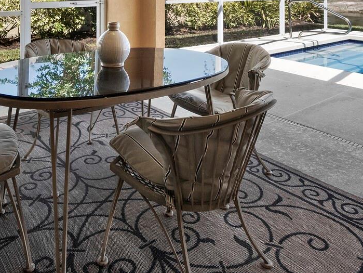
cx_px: 148
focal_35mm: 32
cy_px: -17
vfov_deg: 37.9
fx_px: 336
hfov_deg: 56.4
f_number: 10
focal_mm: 7
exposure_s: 1/30
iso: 320
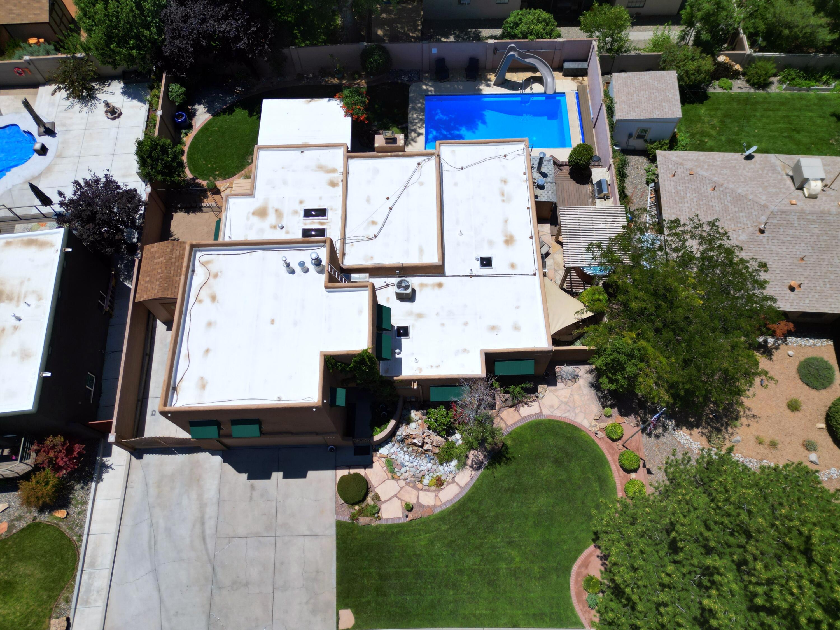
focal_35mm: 24
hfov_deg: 71.6
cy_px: 315
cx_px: 420
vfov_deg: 56.8
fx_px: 582
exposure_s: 1/5000
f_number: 1.7
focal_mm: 6.72
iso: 100
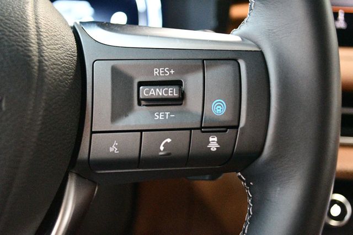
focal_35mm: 45
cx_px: 176
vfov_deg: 29.8
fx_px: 441
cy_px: 118
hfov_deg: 43.6
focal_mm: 30
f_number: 4.5
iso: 12800
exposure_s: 1/60
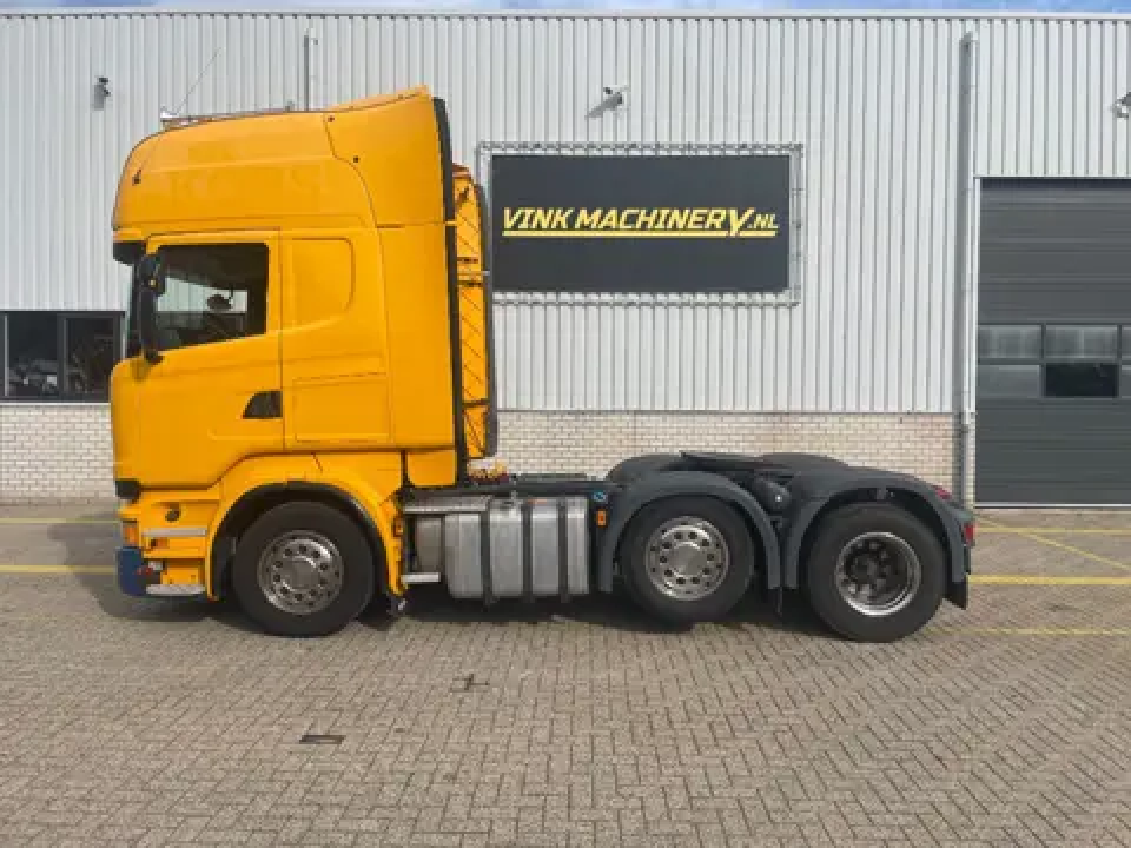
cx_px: 566
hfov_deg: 67.3
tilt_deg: -1.3
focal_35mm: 26
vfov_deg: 53.1
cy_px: 424
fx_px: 849
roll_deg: +0.1
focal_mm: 4.2
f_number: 1.6
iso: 32
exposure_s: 1/3610
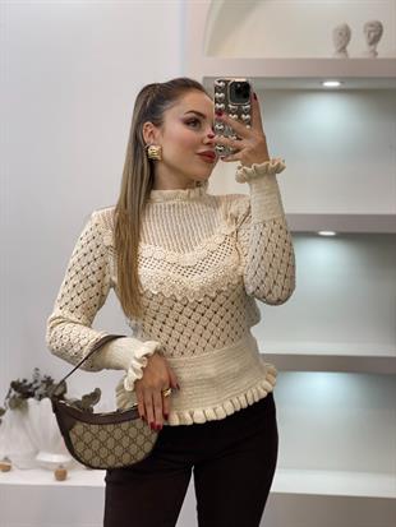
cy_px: 264
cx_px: 198
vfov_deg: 36.8
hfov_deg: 28.0
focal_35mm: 52
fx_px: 793
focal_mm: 6
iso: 80
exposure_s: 1/100
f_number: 2
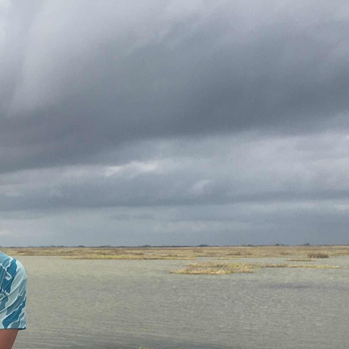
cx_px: -82
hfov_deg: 20.1
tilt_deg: -8.4
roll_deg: -0.2
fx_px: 913
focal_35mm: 80
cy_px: 408
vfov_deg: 20.4
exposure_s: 1/1374
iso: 25
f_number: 2.2
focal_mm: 4.15
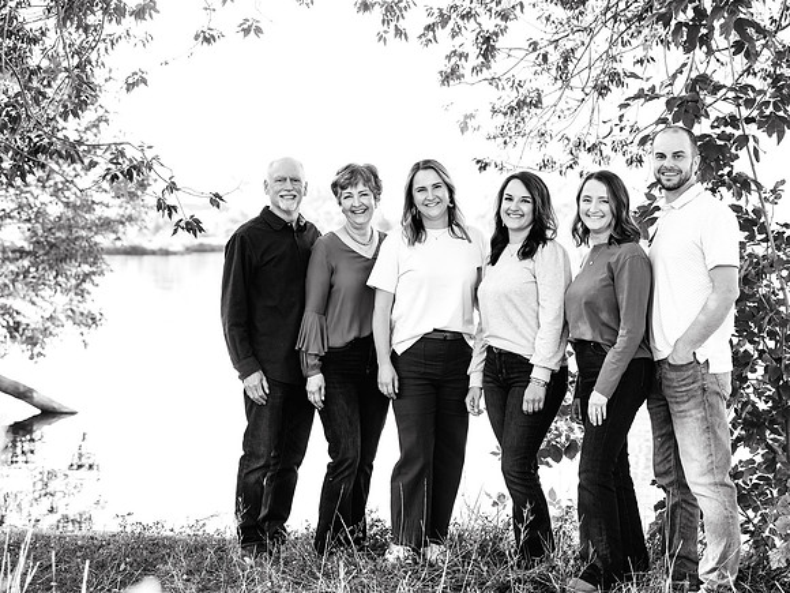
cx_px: 395
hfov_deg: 23.8
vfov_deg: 17.9
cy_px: 296
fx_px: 1877
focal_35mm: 82
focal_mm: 76
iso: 320
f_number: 4
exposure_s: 1/160
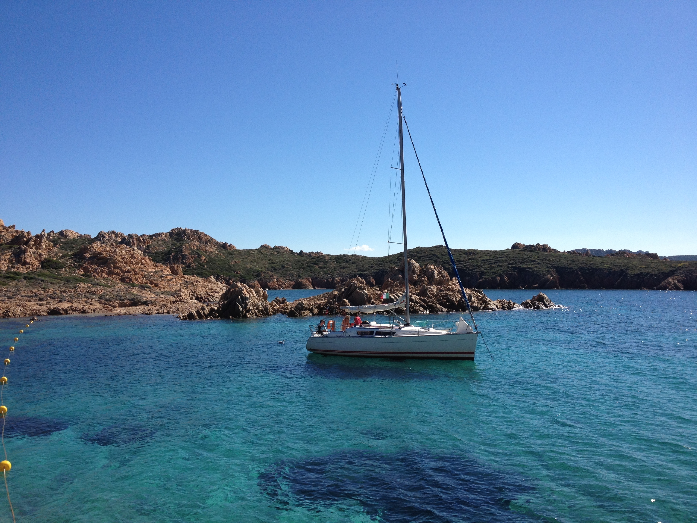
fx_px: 705
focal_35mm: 35
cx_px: 348
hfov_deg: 52.6
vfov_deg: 40.7
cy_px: 262
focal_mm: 4.28
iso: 64
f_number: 2.4
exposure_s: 1/2304
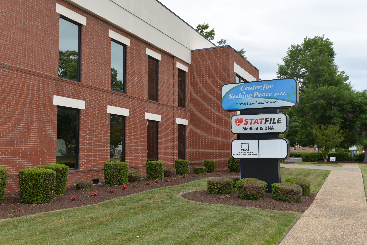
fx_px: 357
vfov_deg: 37.9
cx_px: 184
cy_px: 122
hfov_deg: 54.4
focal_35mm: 35
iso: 100
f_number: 7.1
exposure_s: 1/200
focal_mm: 35
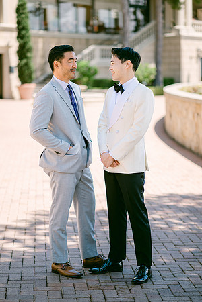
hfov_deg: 16.1
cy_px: 151
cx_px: 101
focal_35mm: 85
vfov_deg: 23.9
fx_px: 715
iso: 64
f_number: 1.8
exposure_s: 1/1600
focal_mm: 85
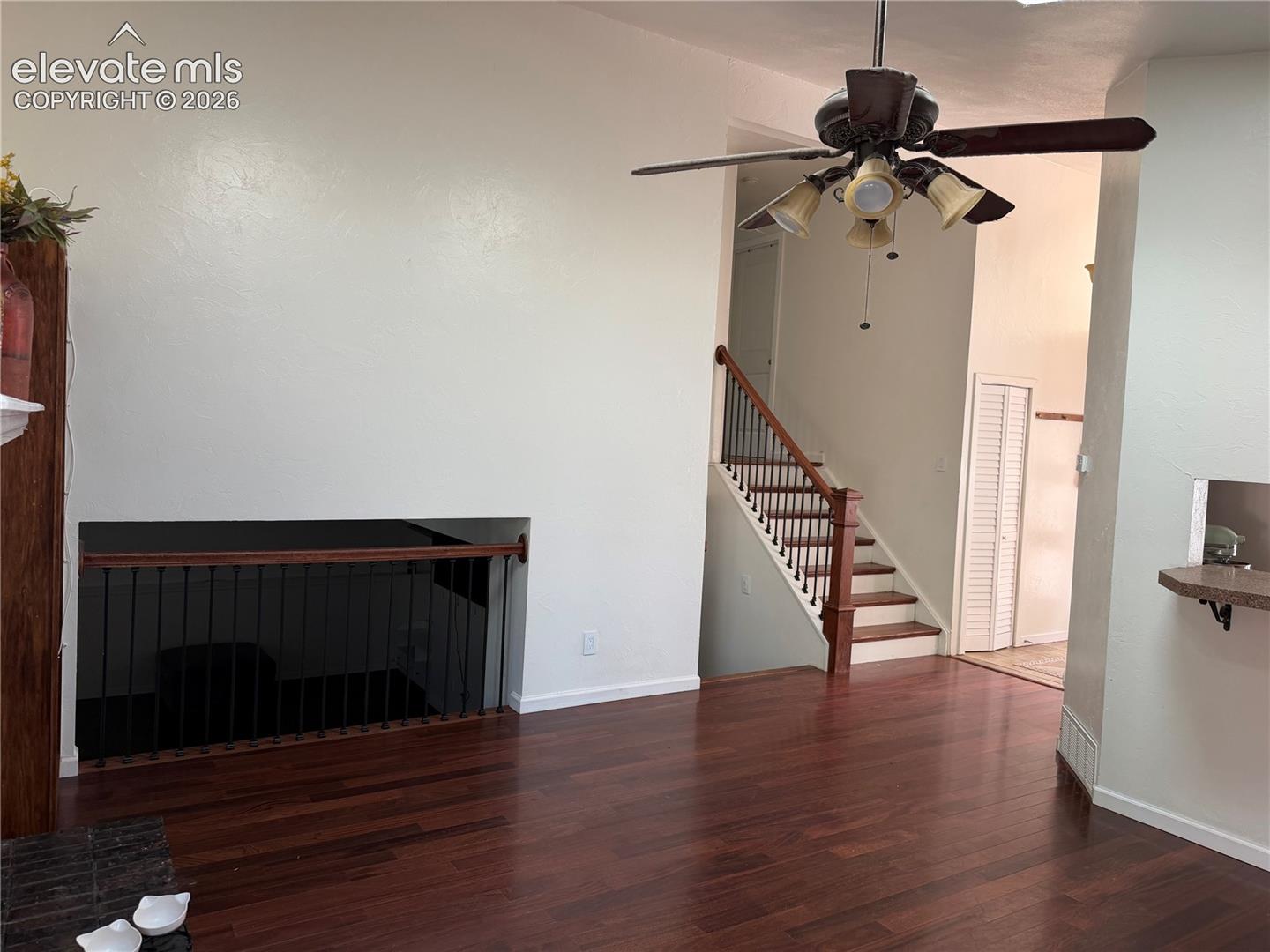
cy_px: 476
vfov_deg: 56.8
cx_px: 635
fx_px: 881
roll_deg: -2.5
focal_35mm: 24
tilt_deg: -1.9
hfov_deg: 71.6
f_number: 1.78
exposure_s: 1/121
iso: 125
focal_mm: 6.76
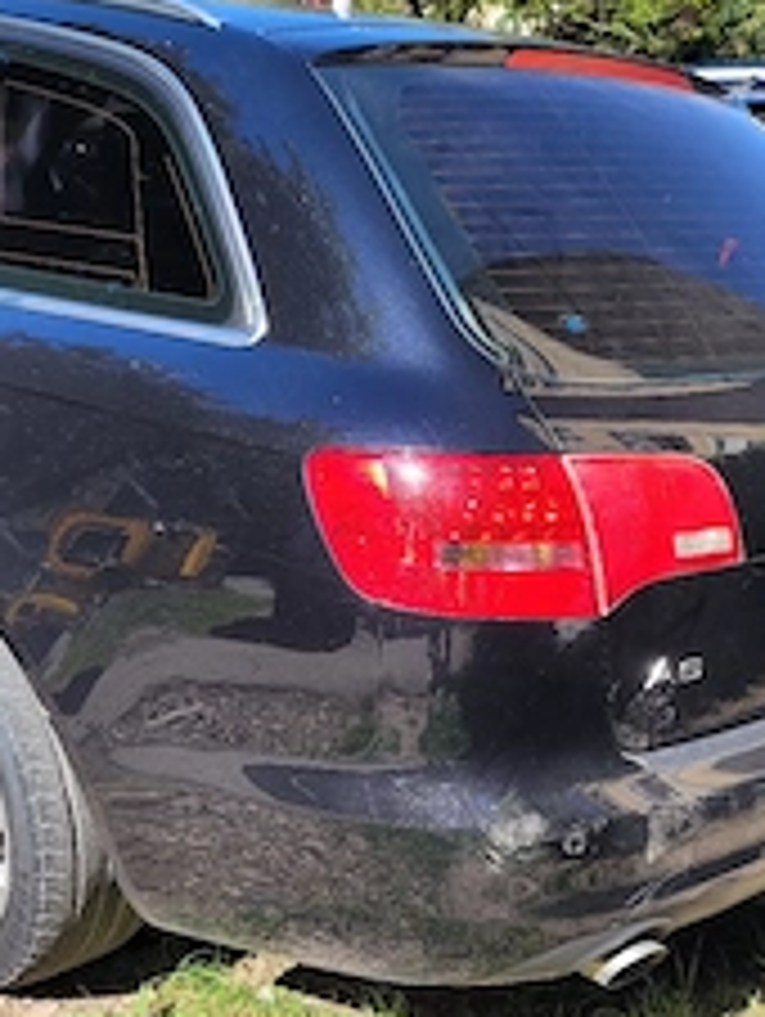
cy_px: 752
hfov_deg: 31.5
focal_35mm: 46
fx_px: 1353
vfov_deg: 40.2
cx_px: 423
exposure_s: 1/1111
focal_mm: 5.4
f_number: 1.8
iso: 40
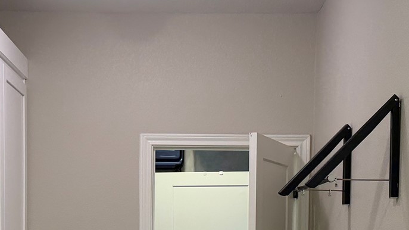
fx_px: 846
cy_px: 265
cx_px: 167
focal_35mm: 78
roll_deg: -0.8
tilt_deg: -4.4
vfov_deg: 15.0
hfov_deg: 27.1
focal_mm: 6.76
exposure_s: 1/120
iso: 160
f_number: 1.78
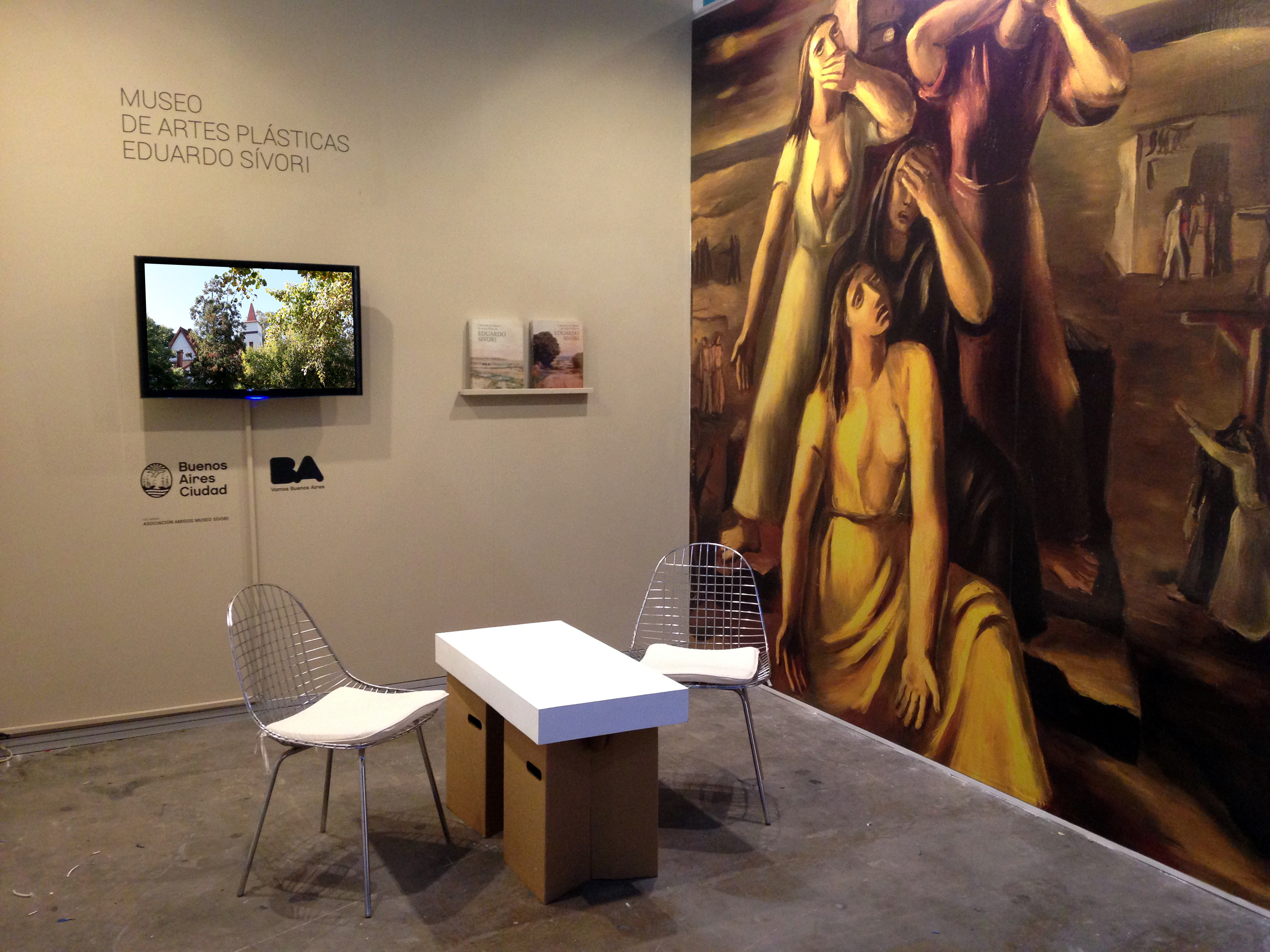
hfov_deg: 55.4
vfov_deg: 42.9
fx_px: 1211
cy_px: 476
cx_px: 635
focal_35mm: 33
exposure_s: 1/20
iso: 200
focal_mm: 4.12
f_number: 2.4
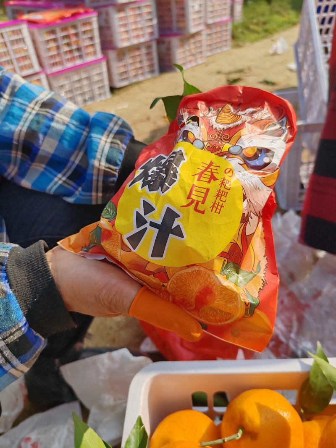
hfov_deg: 51.3
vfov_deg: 65.3
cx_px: 168
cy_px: 224
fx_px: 350
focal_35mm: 27
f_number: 1.8
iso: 50
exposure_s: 1/700
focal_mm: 6.14
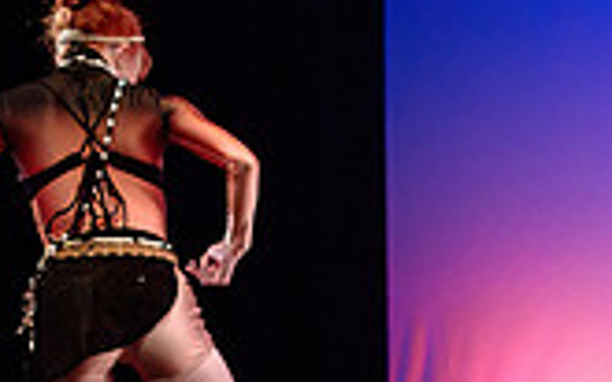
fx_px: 1617
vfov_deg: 13.2
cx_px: 738
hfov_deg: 20.1
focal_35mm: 97
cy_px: 404
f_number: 1.4
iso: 1000
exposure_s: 1/500
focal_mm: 24
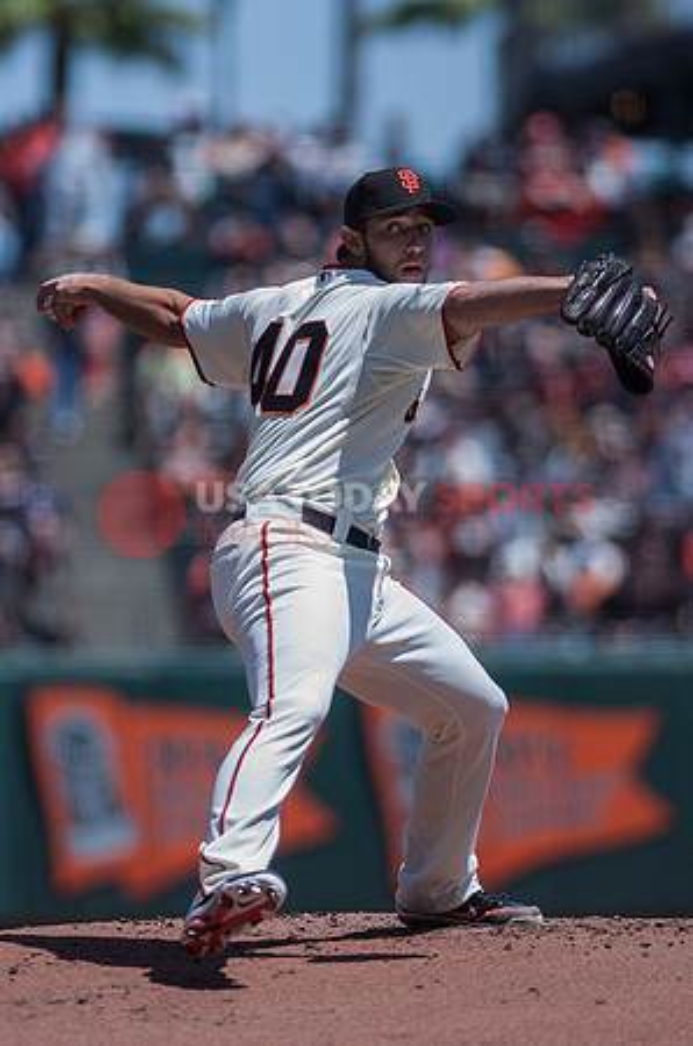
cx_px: 346
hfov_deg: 3.0
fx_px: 13053
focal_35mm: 450
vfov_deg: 4.6
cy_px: 523
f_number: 2.8
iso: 200
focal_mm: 300
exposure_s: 1/3200
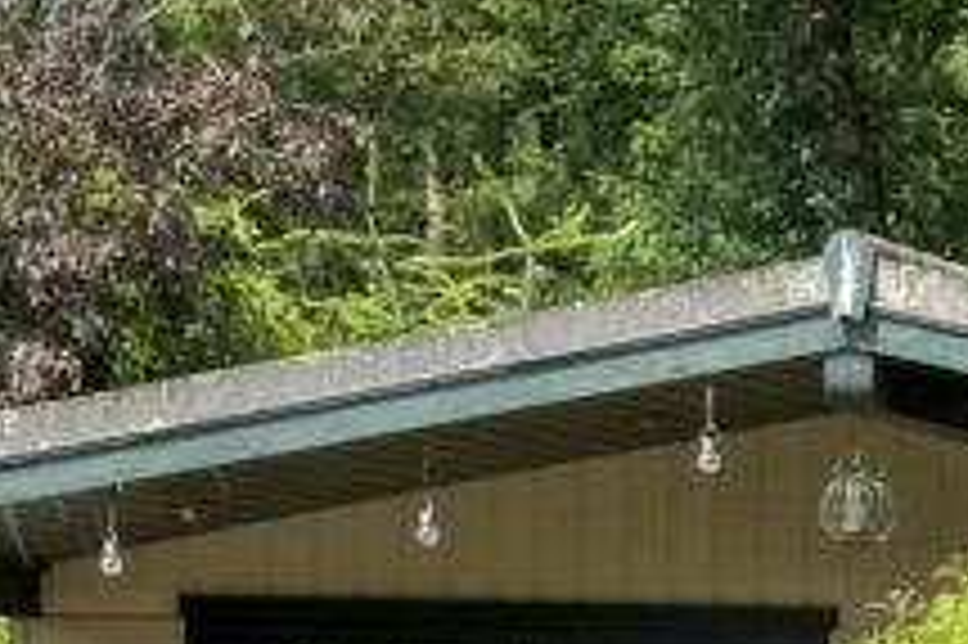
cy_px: 624
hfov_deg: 5.0
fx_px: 11150
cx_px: 783
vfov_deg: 3.3
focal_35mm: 415
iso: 1000
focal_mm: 58
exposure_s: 1/320
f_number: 10
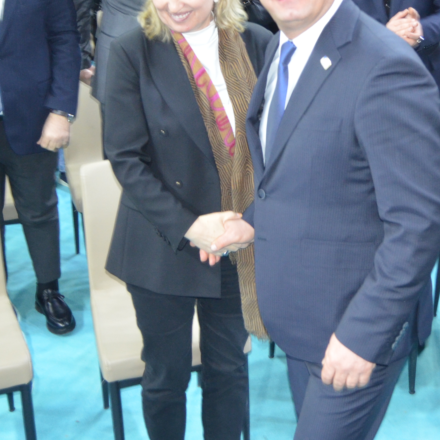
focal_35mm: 60
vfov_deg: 28.0
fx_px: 863
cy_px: 91
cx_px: 270
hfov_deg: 28.5
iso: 1400
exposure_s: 1/60
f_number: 3.5
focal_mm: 18
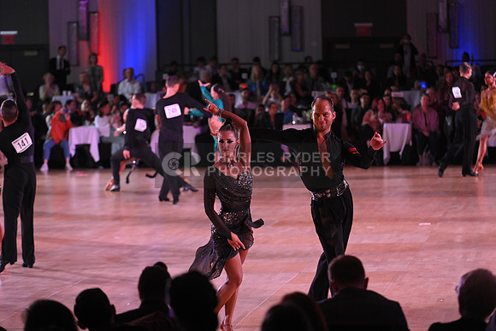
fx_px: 2136
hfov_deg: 13.2
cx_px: 248
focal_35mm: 155
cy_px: 166
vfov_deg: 8.9
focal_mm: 155
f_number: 4.5
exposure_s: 1/200
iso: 1600
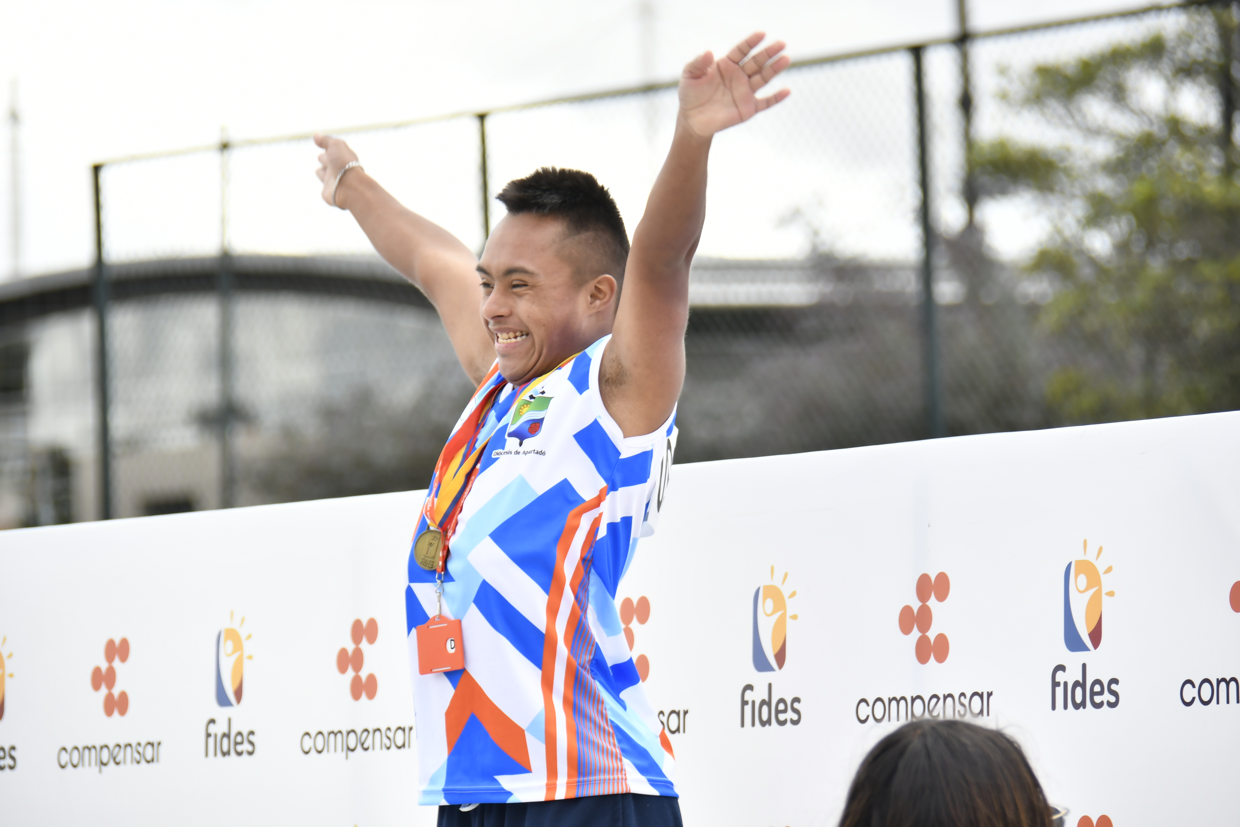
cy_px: 414
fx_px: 9024
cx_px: 620
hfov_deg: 7.9
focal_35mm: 262
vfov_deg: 5.2
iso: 400
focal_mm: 175
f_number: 5.6
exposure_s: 1/750
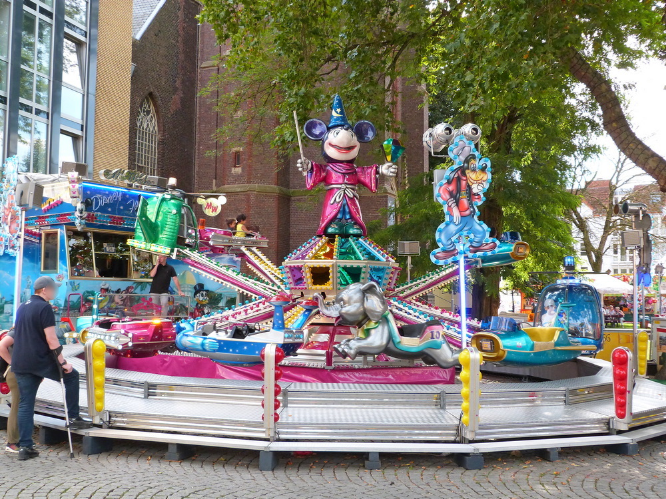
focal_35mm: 40
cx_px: 333
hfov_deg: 46.8
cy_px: 250
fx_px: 770
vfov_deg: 36.0
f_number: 3.6
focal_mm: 7
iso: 250
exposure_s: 1/250
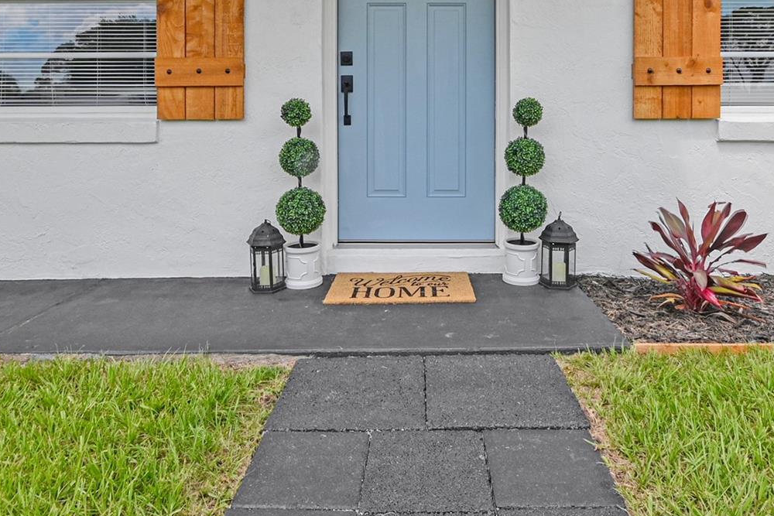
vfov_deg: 50.9
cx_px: 422
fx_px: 516
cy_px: 127
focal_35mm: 24
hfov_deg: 73.6
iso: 1000
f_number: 14
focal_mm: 10
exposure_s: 1/800
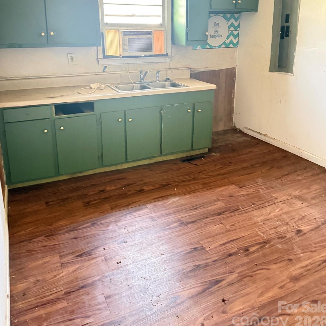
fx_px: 309
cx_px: 163
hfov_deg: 55.6
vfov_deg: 54.6
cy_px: 111
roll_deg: +0.5
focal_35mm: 29
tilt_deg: -13.4
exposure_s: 1/30
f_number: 1.78
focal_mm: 6.76
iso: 1250
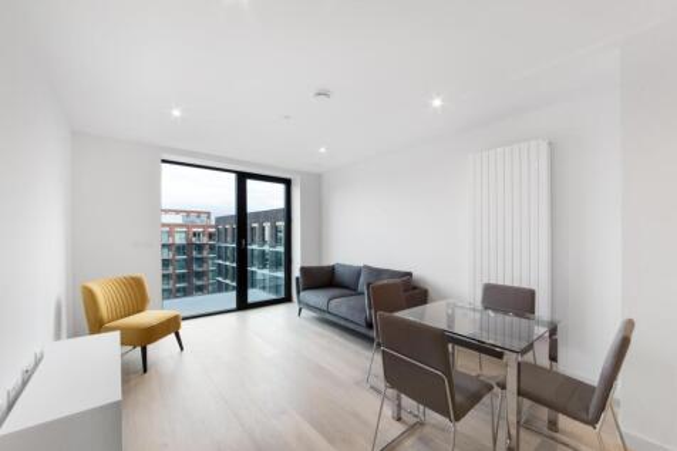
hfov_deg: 104.3
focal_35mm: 14
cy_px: 226
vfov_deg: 81.2
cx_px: 338
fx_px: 263
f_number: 16
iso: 400
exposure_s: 1/20
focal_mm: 14
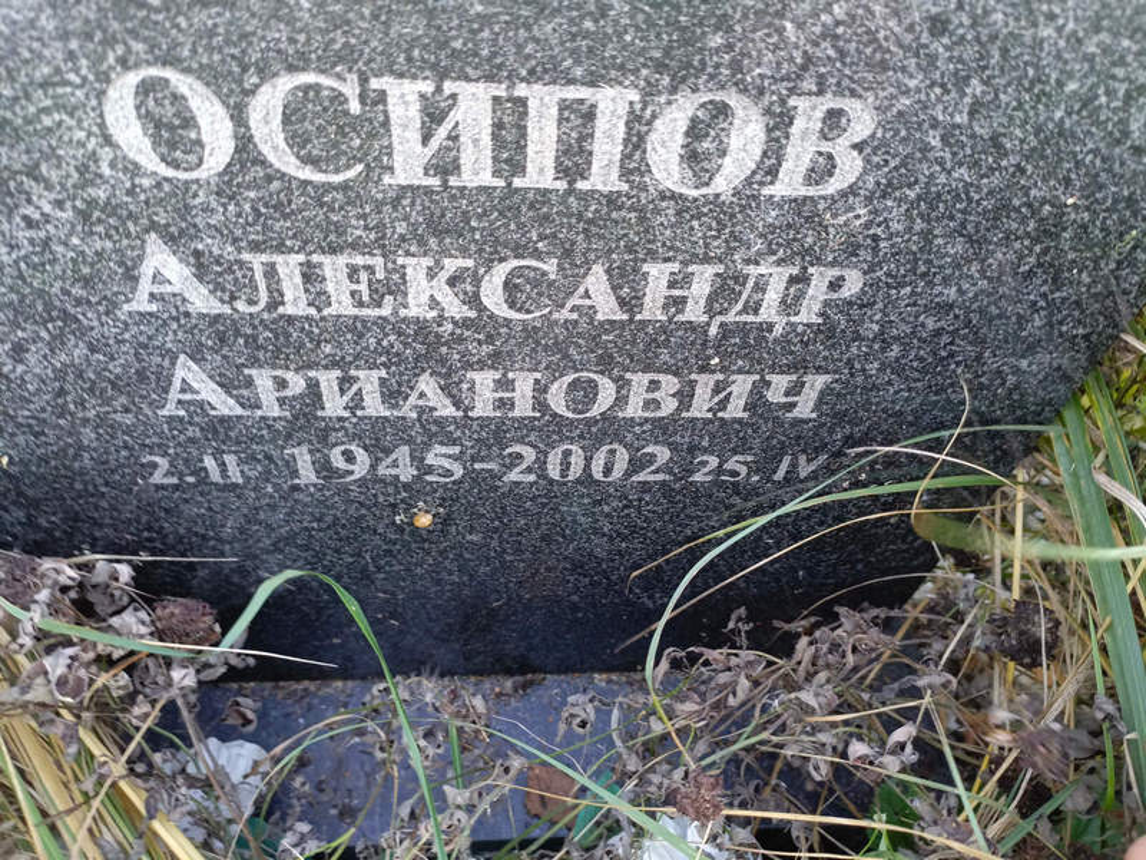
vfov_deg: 54.9
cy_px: 430
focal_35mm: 25
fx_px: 828
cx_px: 573
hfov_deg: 69.4
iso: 497
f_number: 1.69
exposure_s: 1/50
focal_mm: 4.76
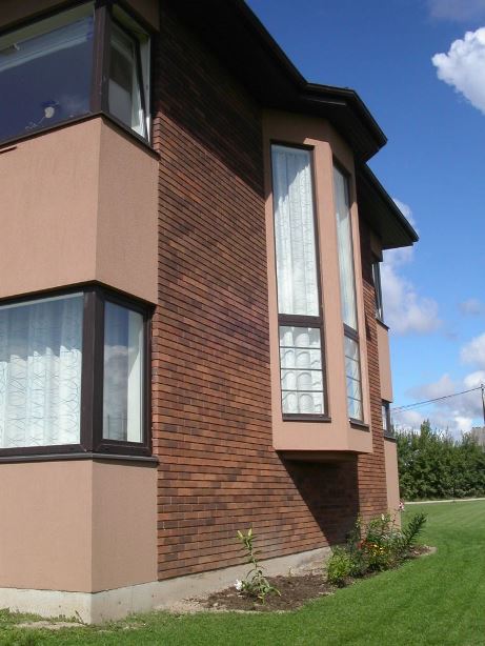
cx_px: 242
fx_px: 709
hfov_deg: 37.7
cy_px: 323
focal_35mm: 38
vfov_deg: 49.0
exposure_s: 1/500
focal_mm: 7.8
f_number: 8
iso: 100
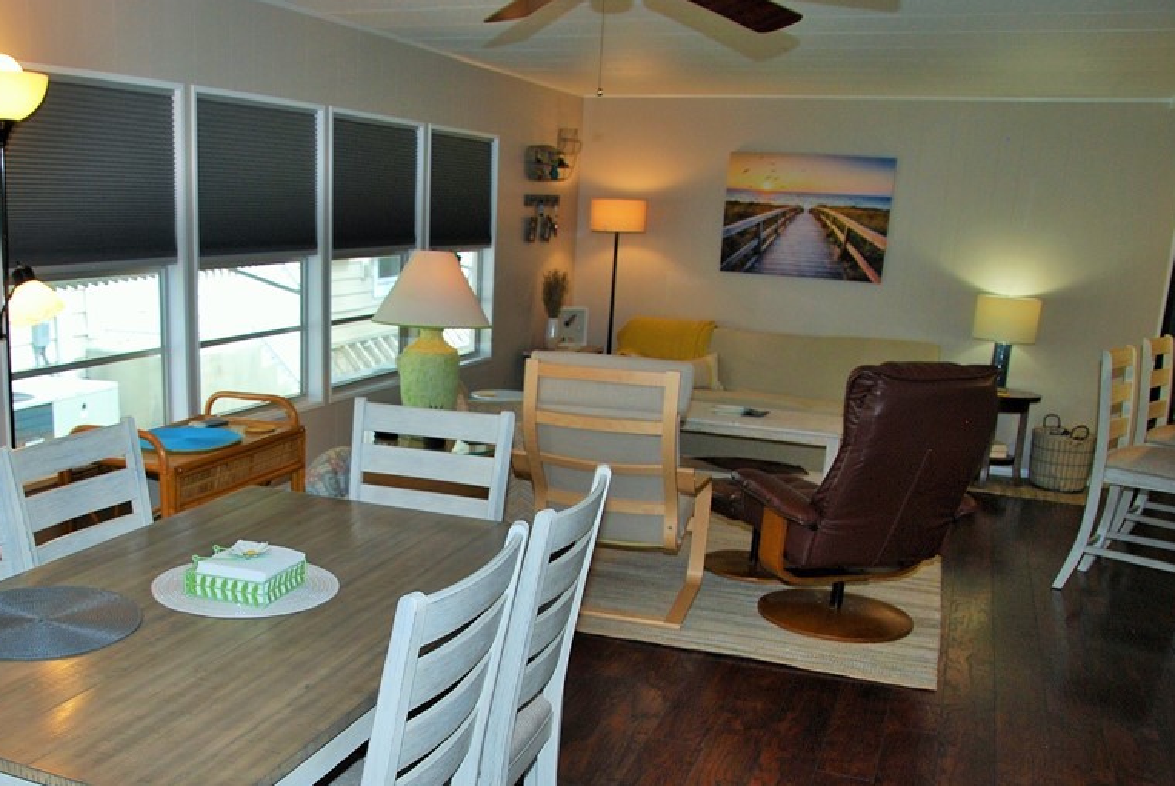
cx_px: 391
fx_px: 1111
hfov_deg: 54.6
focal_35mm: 34
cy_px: 532
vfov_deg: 38.5
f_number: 4
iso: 200
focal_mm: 16
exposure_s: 1/60
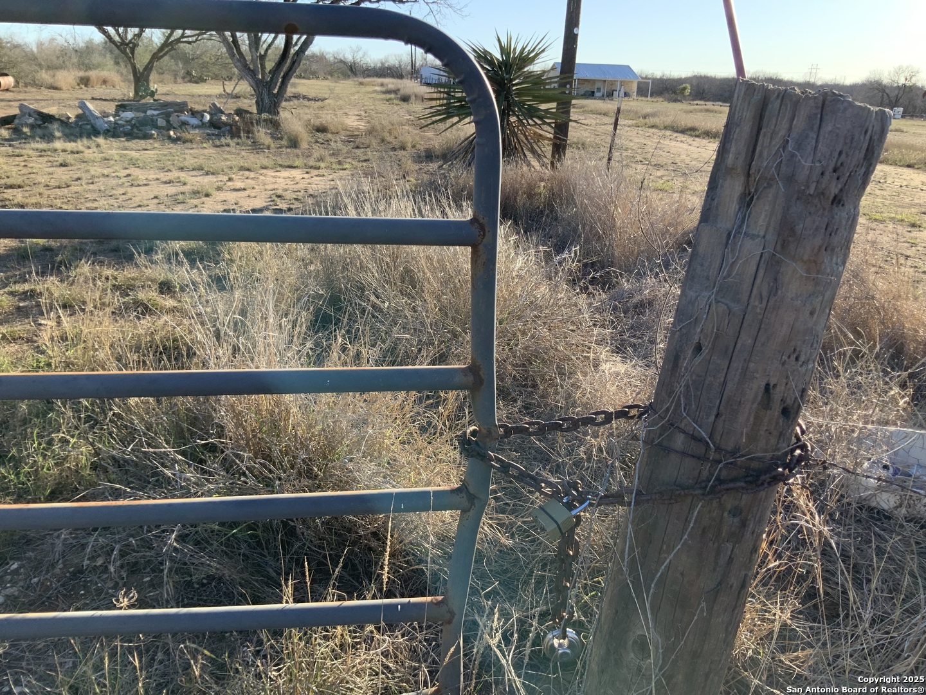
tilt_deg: -20.9
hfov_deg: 61.7
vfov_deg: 48.2
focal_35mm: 29
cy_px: 348
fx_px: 776
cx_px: 463
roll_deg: -1.0
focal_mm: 3
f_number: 1.8
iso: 16
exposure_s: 1/461
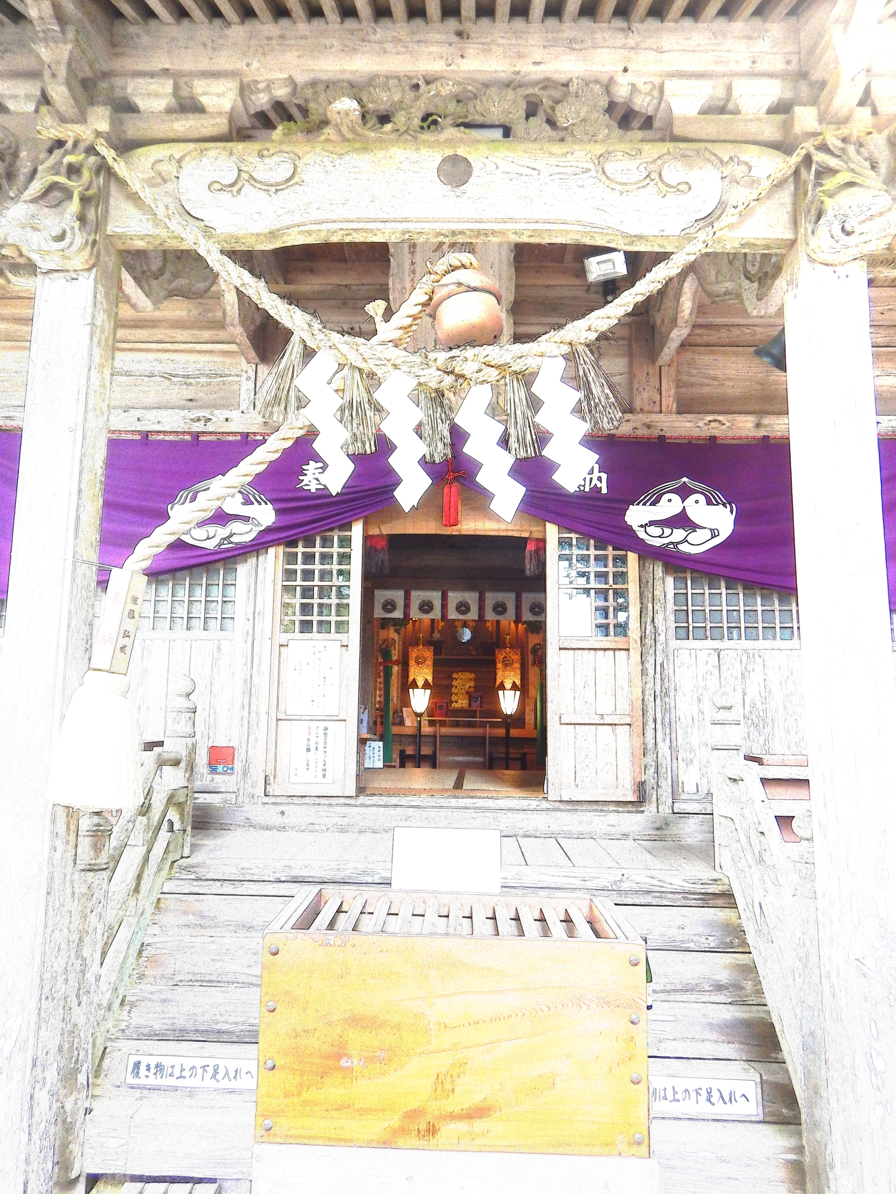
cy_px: 597
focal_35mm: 24
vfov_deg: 71.6
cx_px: 448
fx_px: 828
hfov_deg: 56.8
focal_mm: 4.3
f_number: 2.8
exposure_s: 1/30
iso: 250
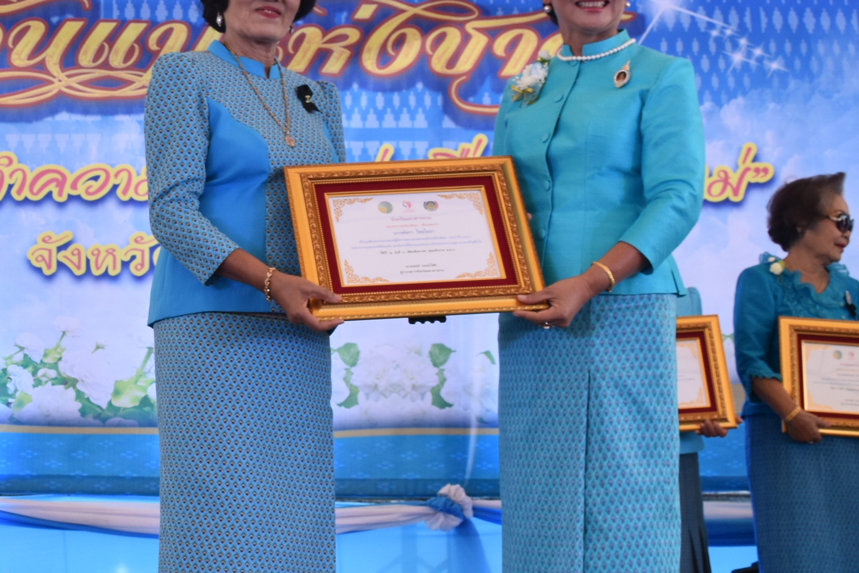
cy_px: 189
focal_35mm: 89
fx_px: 2123
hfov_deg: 22.3
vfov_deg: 15.3
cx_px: 78
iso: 400
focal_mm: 24
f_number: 8
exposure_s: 1/250
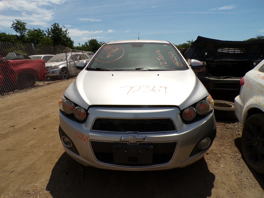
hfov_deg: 71.6
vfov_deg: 56.8
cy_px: 99
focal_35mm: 24
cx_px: 132
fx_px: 183
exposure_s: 1/800
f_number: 5.8
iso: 100
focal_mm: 4.3
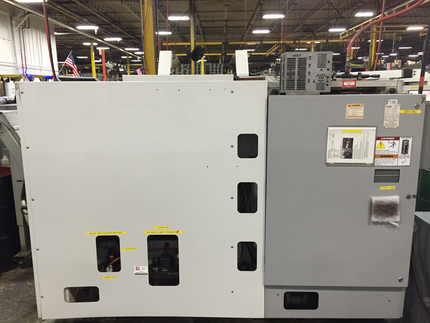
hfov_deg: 61.7
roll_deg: +1.0
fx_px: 360
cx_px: 215
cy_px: 162
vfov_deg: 48.2
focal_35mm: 29
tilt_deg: -10.5
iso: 160
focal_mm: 4.15
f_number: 2.2
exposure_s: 1/30
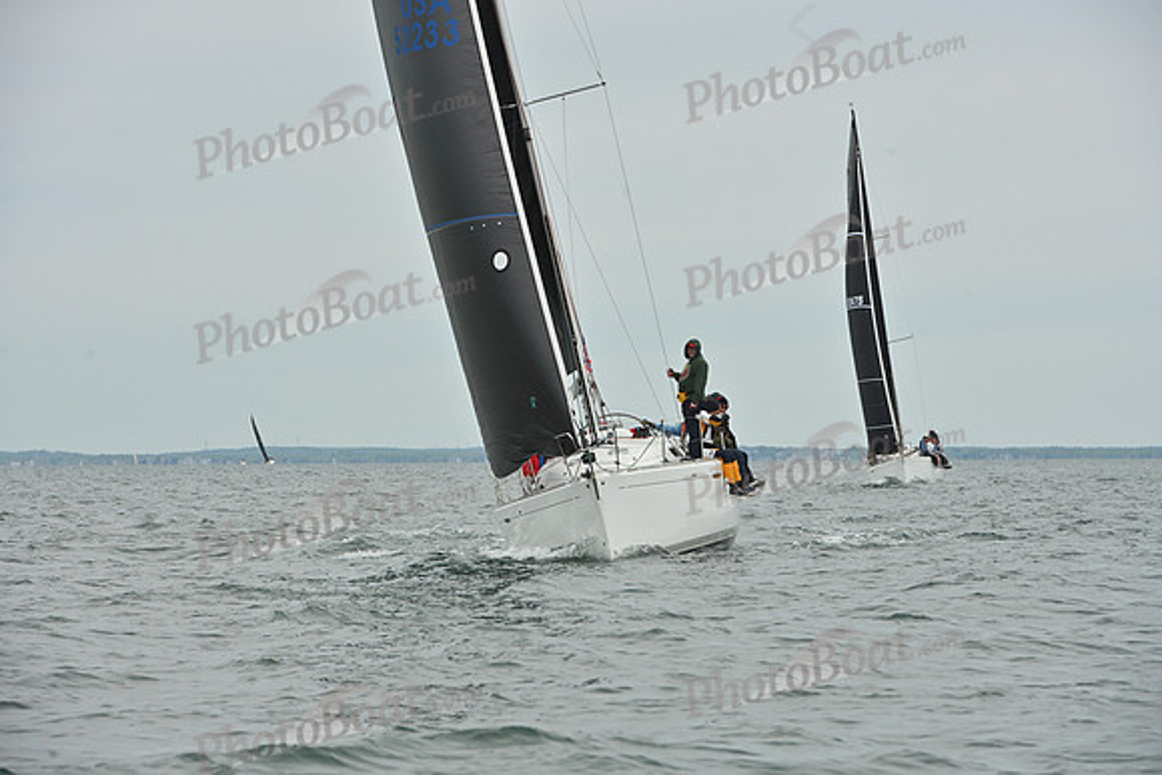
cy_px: 388
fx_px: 6457
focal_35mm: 200
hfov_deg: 10.3
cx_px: 581
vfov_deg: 6.9
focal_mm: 200
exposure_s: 1/1000
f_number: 11
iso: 320
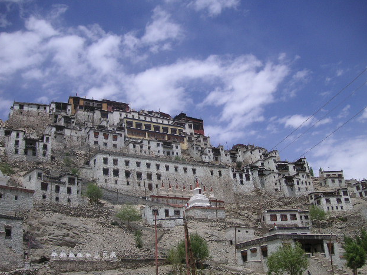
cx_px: 185
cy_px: 138
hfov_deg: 49.0
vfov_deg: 37.7
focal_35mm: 38
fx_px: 403
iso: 50
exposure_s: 1/350
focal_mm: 6.1
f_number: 6.7
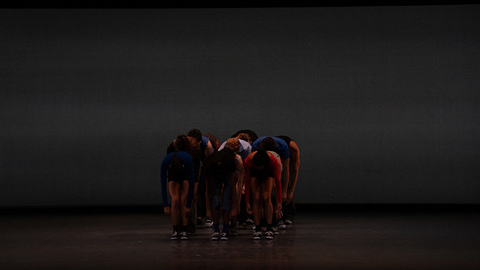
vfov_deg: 6.8
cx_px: 240
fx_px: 2279
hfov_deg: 12.0
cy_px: 113
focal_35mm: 179
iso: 4000
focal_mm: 170
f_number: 8
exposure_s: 1/500
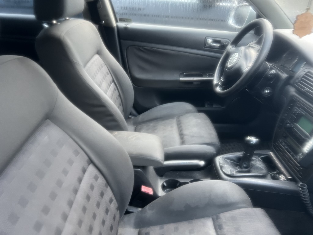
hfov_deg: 67.3
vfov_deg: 53.1
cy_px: 118
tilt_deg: -28.7
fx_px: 235
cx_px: 156
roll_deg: -1.3
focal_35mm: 26
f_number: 1.5
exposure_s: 1/60
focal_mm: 5.7
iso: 250
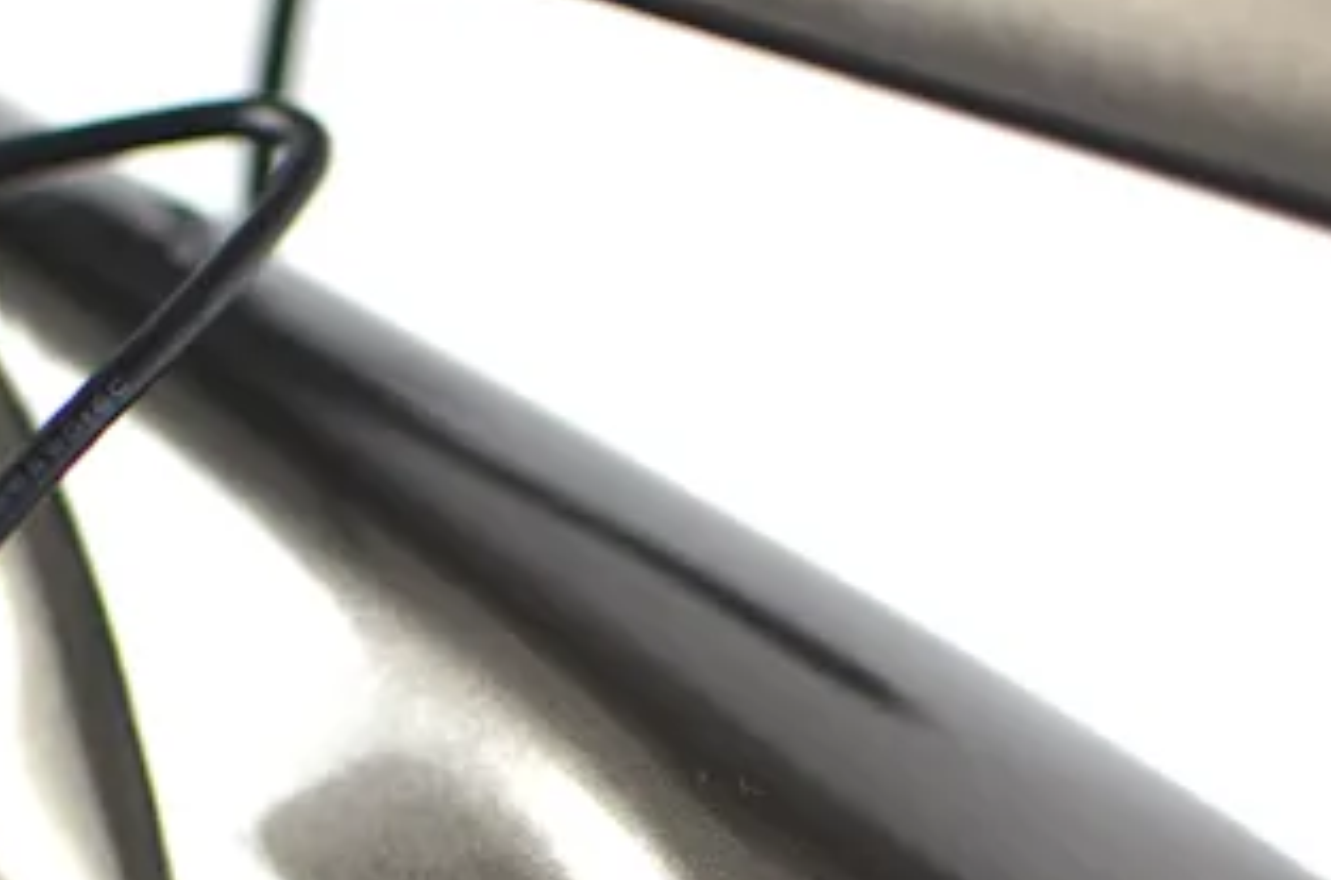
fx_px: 4952
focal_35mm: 134
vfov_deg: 10.1
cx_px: 549
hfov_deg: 15.3
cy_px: 944
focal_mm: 35
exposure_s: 1/200
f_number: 1.8
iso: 500
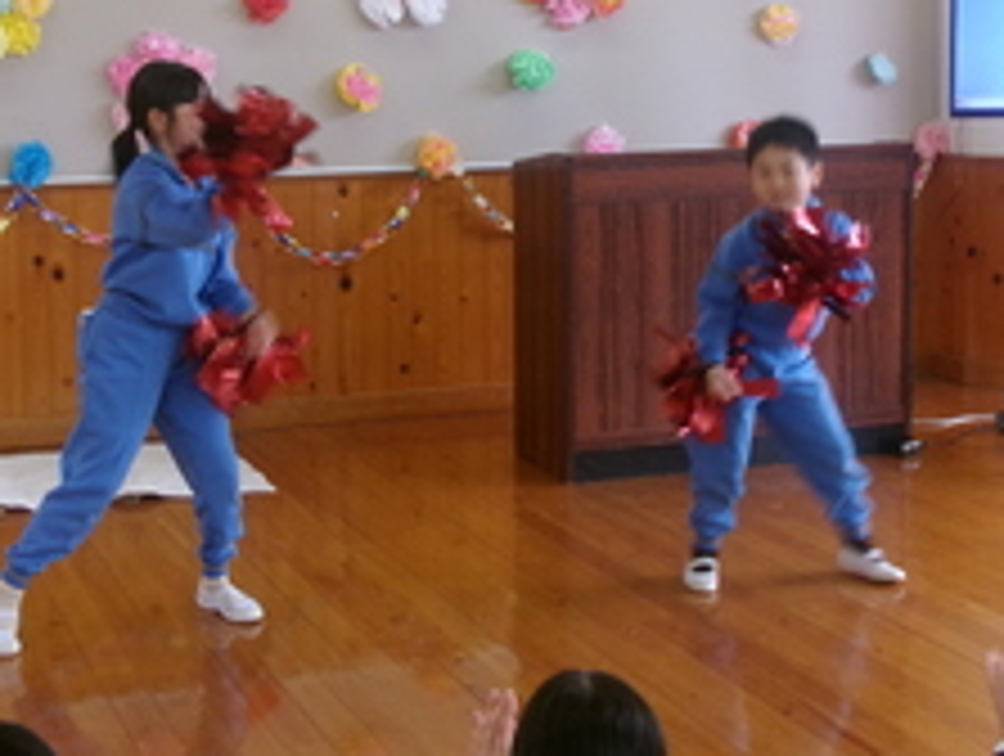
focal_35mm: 77
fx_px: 2237
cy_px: 212
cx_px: 473
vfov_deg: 19.1
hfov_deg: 25.3
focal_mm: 7.8
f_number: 4.7
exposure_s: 1/34
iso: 238
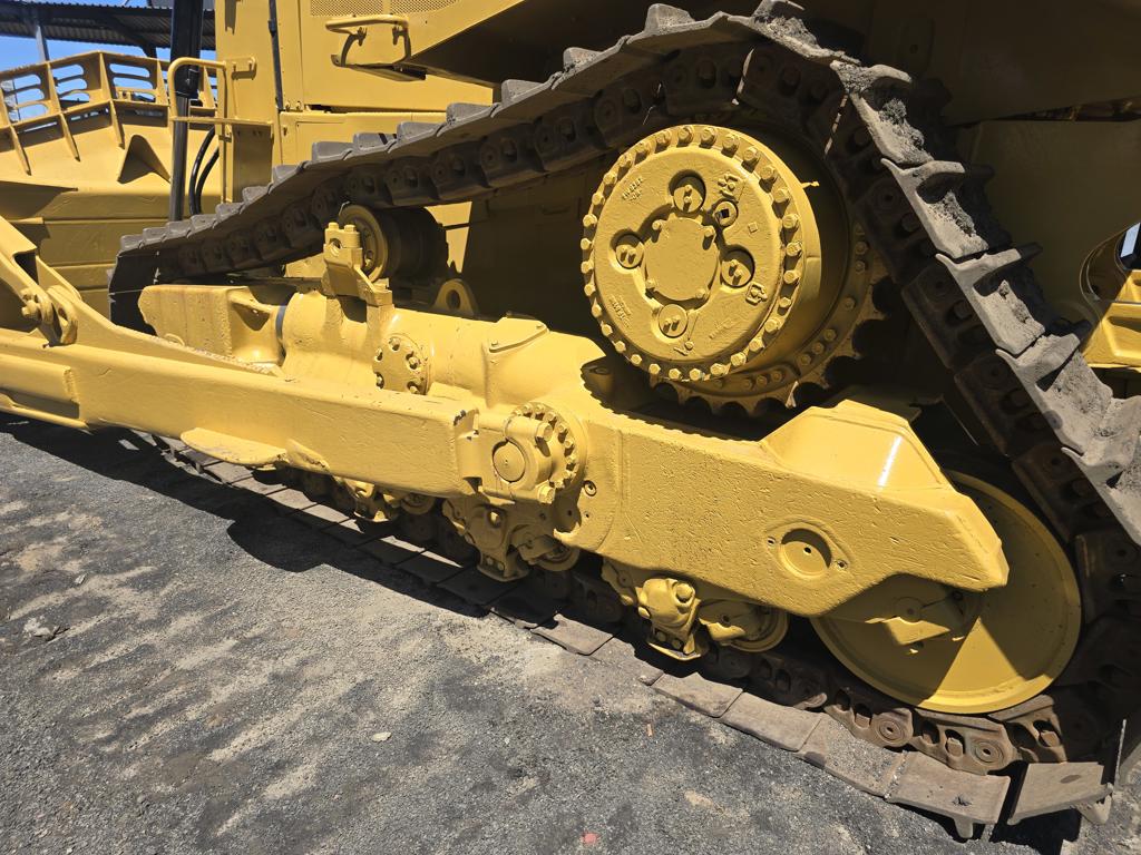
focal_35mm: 23
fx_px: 758
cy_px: 428
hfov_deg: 73.9
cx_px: 570
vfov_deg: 58.9
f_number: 1.7
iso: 12
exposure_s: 1/728
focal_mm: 6.3
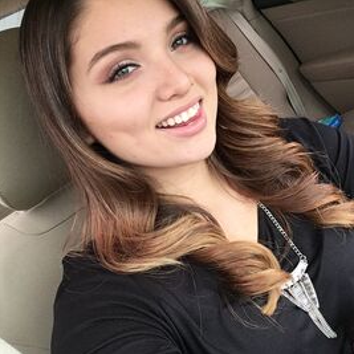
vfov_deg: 44.9
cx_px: 192
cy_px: 178
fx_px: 428
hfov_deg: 44.9
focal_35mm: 37
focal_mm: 2.15
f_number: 2.4
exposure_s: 1/120
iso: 50
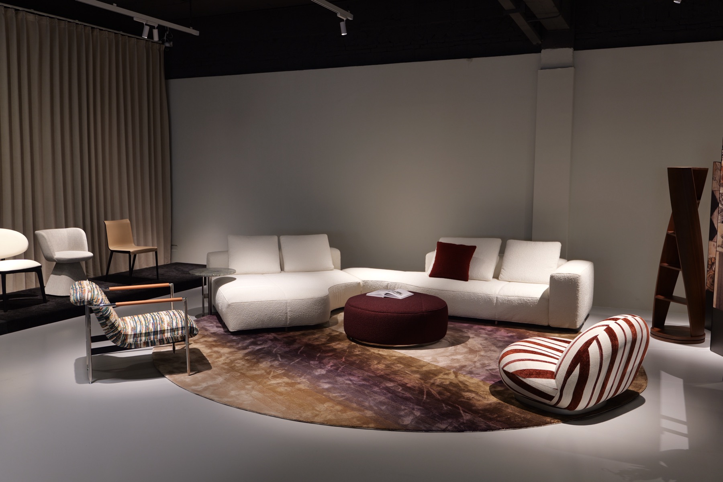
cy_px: 241
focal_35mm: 31
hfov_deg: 60.3
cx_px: 362
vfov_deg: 42.3
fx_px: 623
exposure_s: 1/40
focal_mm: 31
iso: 320
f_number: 2.8
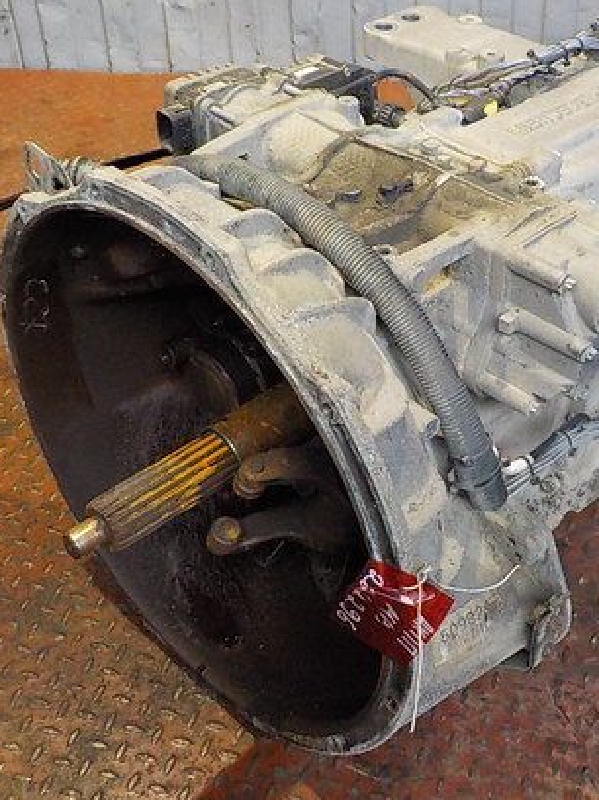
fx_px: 1086
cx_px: 446
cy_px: 336
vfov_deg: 40.4
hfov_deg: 30.3
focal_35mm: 47
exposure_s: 1/30
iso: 400
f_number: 3.3
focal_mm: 4.1
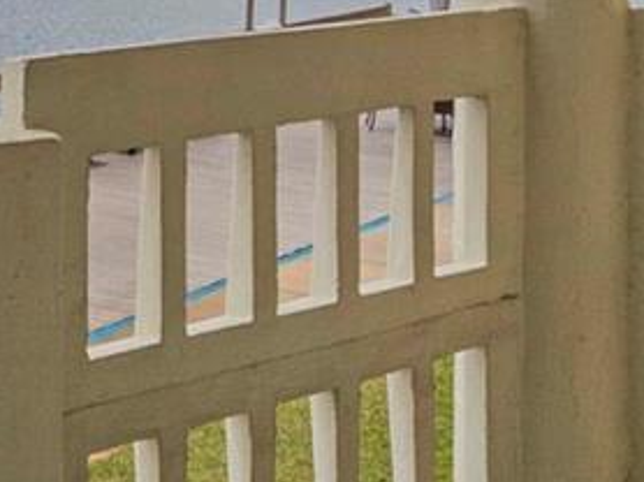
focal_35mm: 83
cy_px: -192
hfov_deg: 20.0
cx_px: -354
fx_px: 1543
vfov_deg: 16.5
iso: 100
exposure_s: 1/400
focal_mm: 10
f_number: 7.1
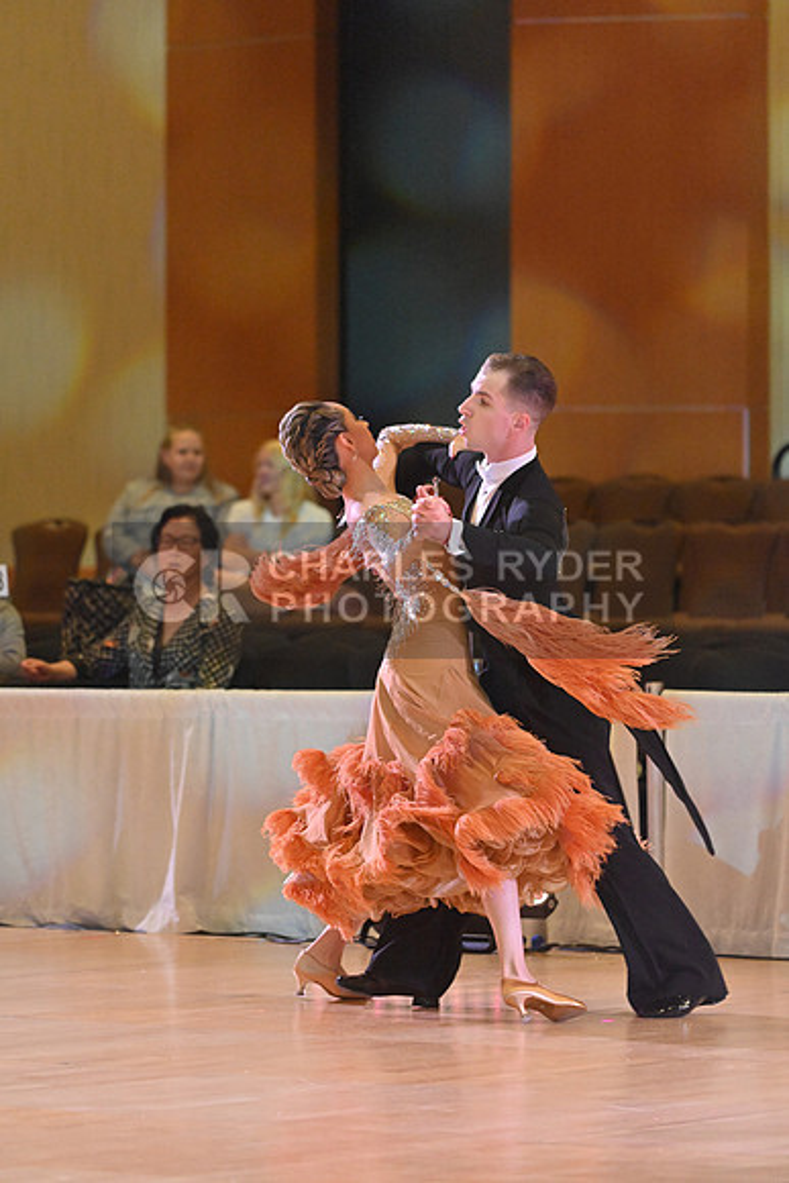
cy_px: 592
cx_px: 394
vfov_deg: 10.3
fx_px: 6571
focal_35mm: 200
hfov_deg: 6.9
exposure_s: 1/400
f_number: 5
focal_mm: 200
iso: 5000
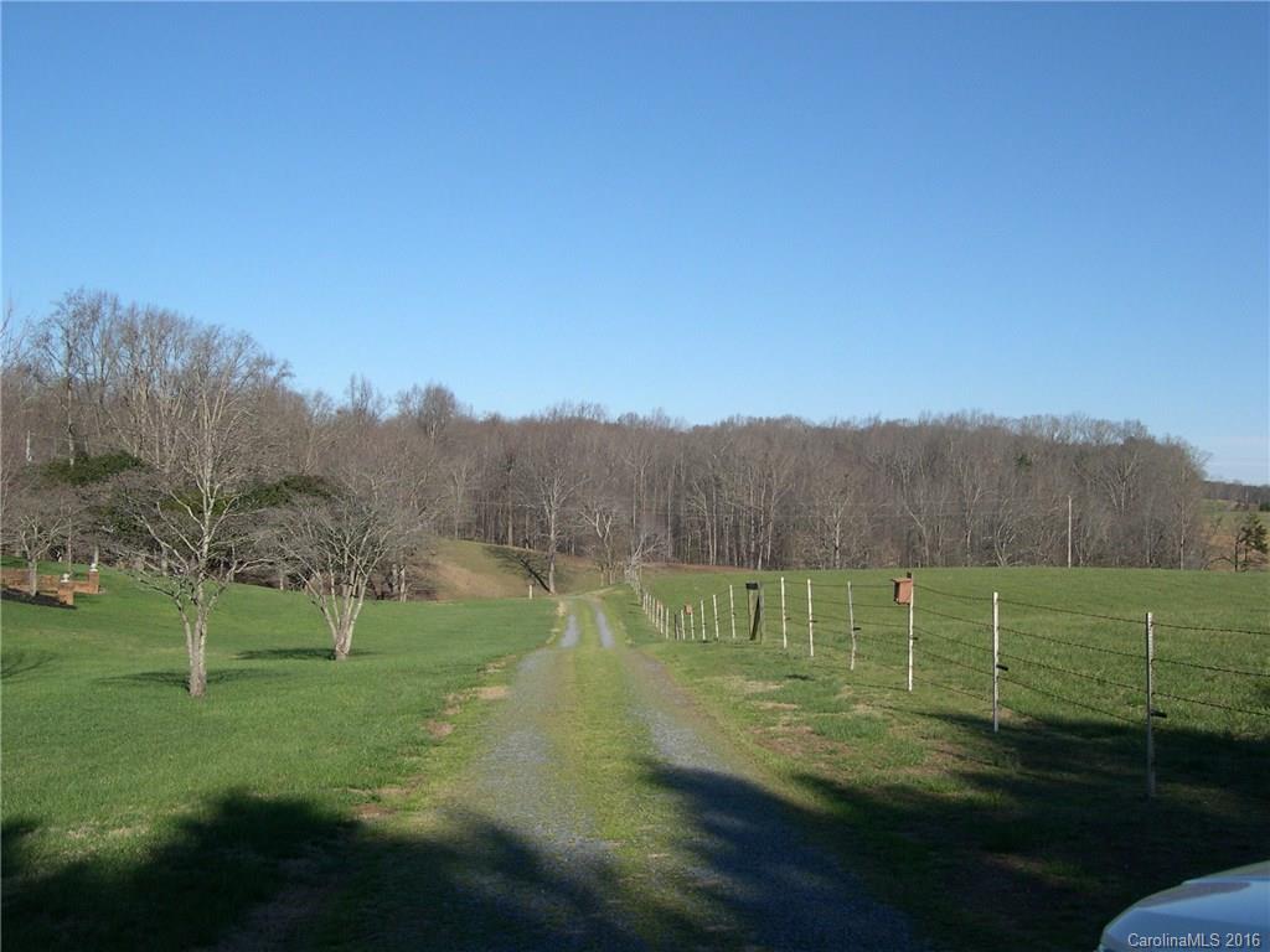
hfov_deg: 49.0
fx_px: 1394
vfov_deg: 37.7
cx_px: 635
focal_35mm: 38
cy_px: 476
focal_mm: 8
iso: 100
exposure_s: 1/202
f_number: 7.6
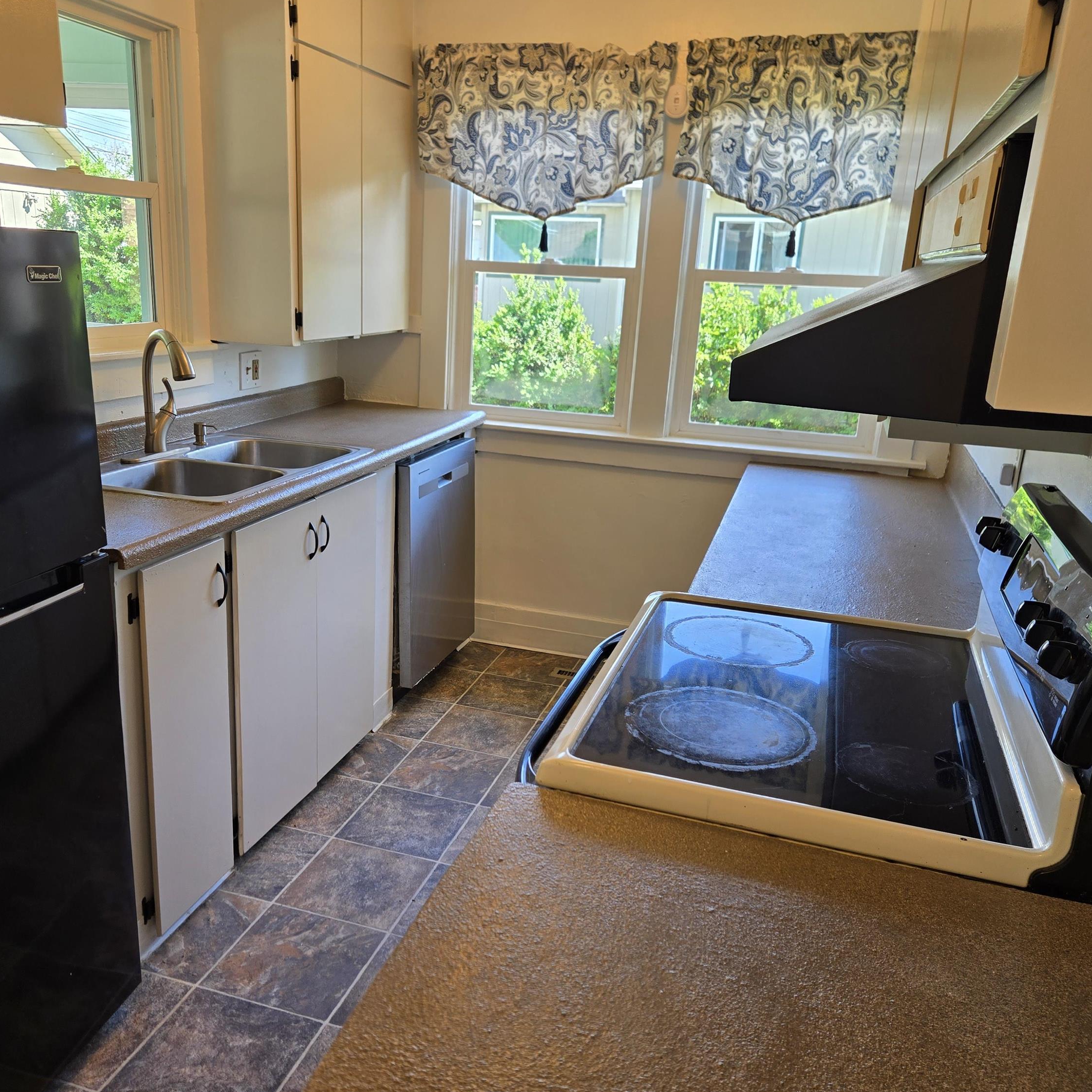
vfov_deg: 57.3
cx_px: 491
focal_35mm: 28
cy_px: 550
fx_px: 999
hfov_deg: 57.2
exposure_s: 1/120
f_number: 1.8
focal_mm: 5.4
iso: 50
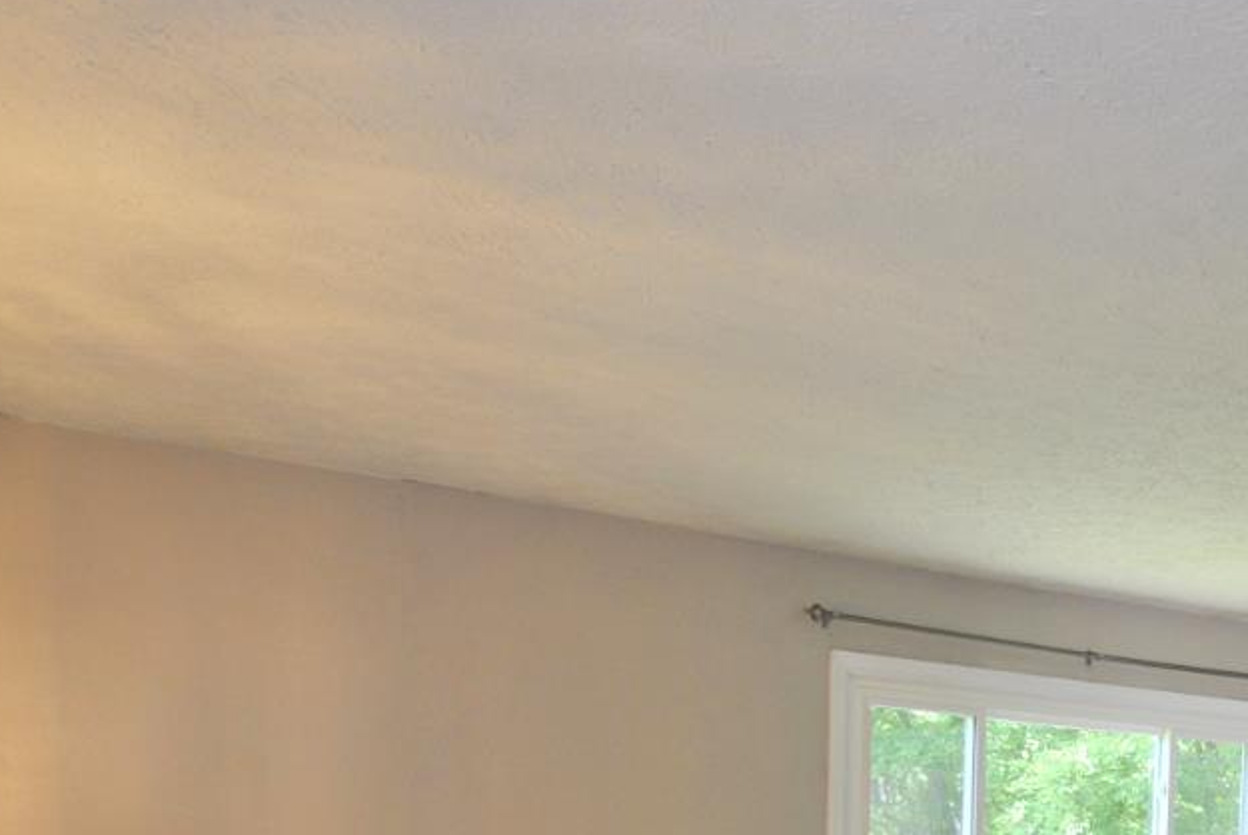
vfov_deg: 31.6
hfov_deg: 48.4
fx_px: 1249
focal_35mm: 36
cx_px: 1084
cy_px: 975
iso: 200
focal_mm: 10
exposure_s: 1/60
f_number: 4
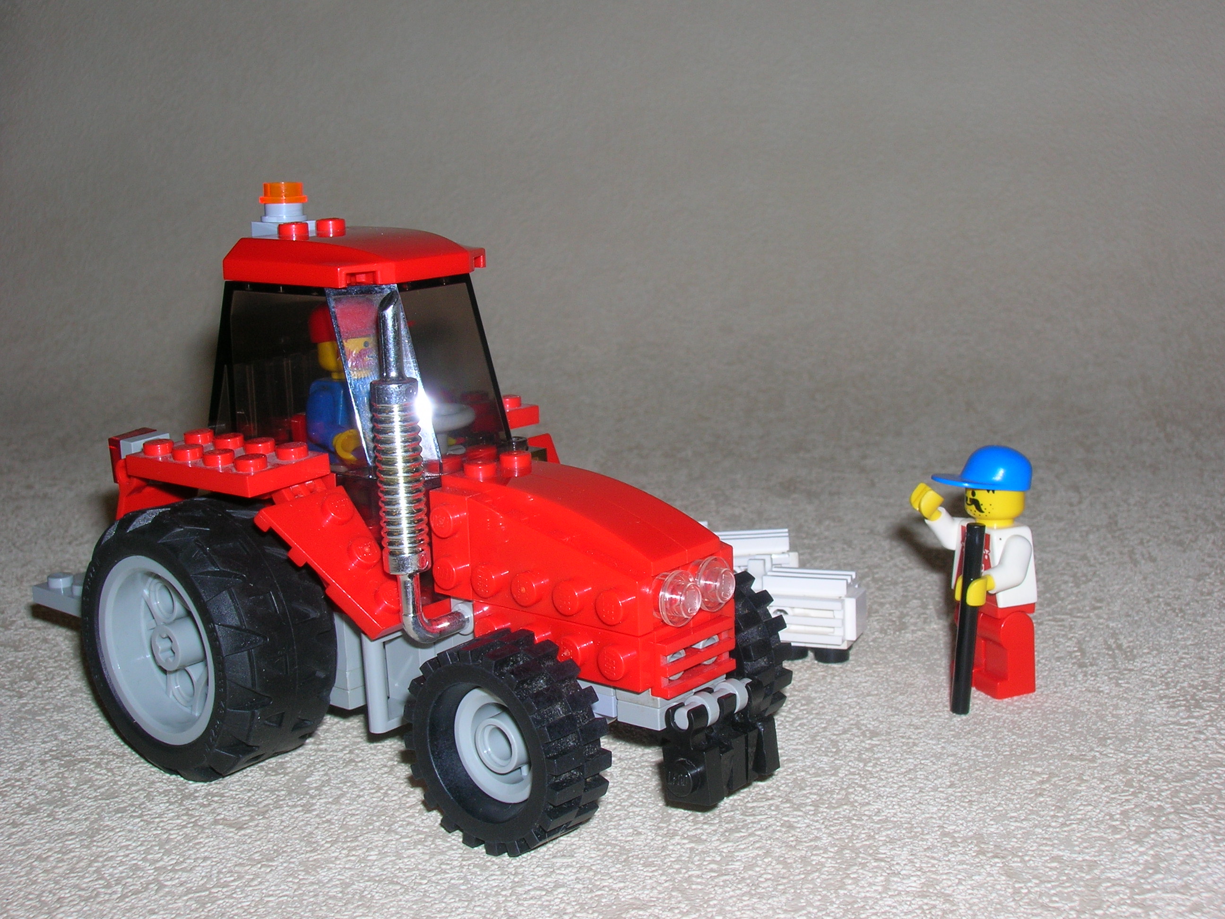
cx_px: 612
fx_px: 1628
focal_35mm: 46
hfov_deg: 41.2
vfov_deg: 31.5
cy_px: 460
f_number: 5.4
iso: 50
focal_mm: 7.7
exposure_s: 1/60.1
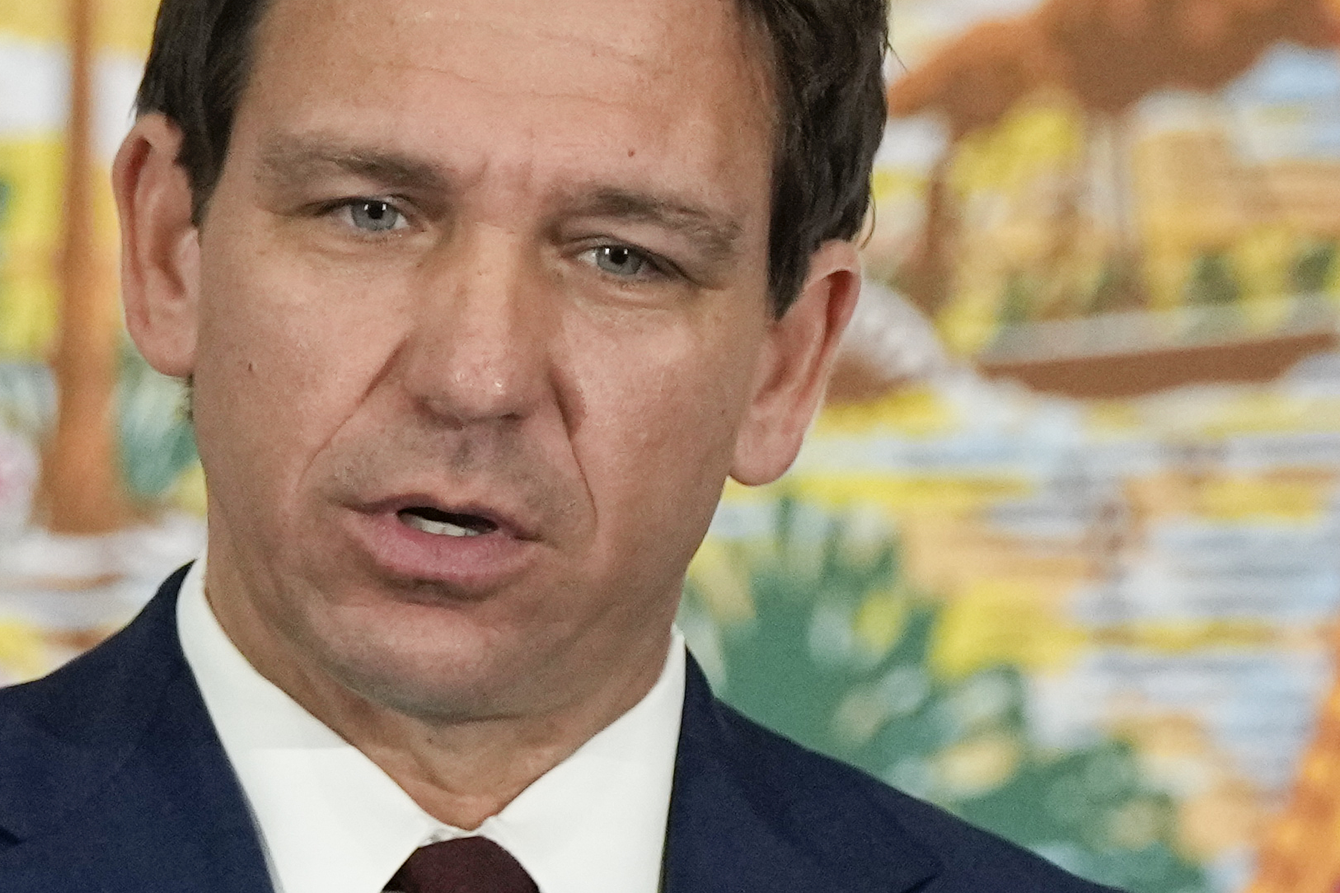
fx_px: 31748
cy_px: 264
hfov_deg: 2.4
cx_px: 166
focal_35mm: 853
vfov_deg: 1.6
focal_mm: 165
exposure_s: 1/1600
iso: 2500
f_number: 2.8
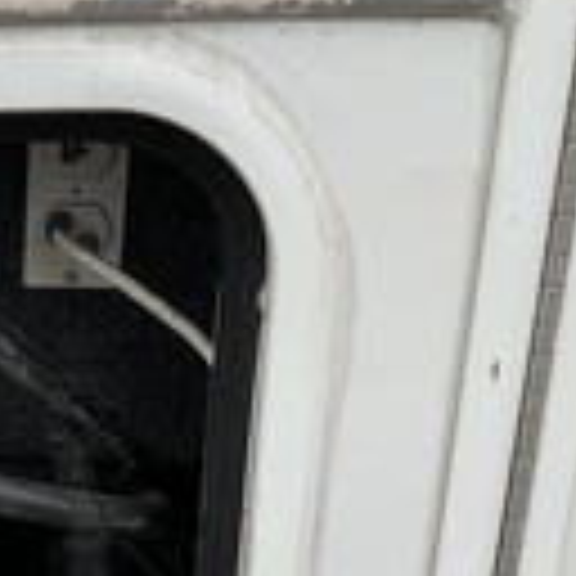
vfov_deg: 21.1
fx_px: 1506
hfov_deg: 19.8
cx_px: -189
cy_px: 536
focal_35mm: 80
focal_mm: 3
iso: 25
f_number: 1.8
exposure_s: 1/1055
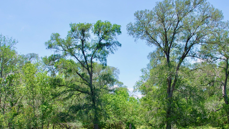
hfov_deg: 43.1
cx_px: 133
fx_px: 289
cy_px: 80
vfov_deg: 25.0
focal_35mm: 48
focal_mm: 25
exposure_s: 1/200
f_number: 7.1
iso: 100
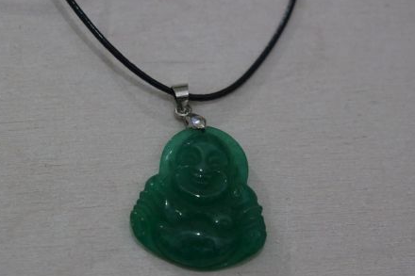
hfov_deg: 19.5
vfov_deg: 13.0
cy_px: 154
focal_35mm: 105
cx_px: 186
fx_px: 1210
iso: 3200
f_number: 5.6
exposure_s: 1/60
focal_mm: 50
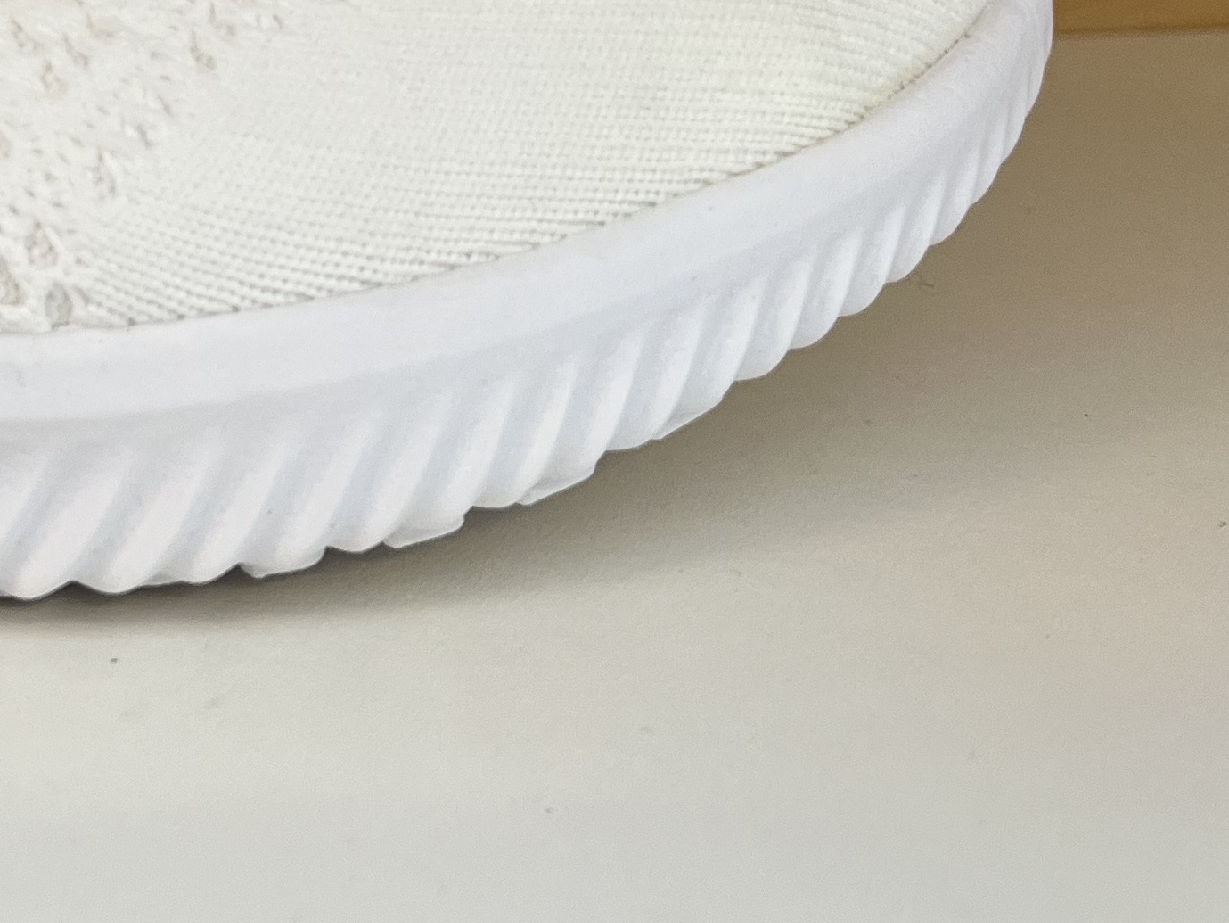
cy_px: -232
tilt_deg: -11.4
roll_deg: +1.2
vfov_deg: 18.2
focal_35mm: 76
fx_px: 2699
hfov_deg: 22.7
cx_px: -397
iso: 64
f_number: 1.5
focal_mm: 5.7
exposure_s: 1/100
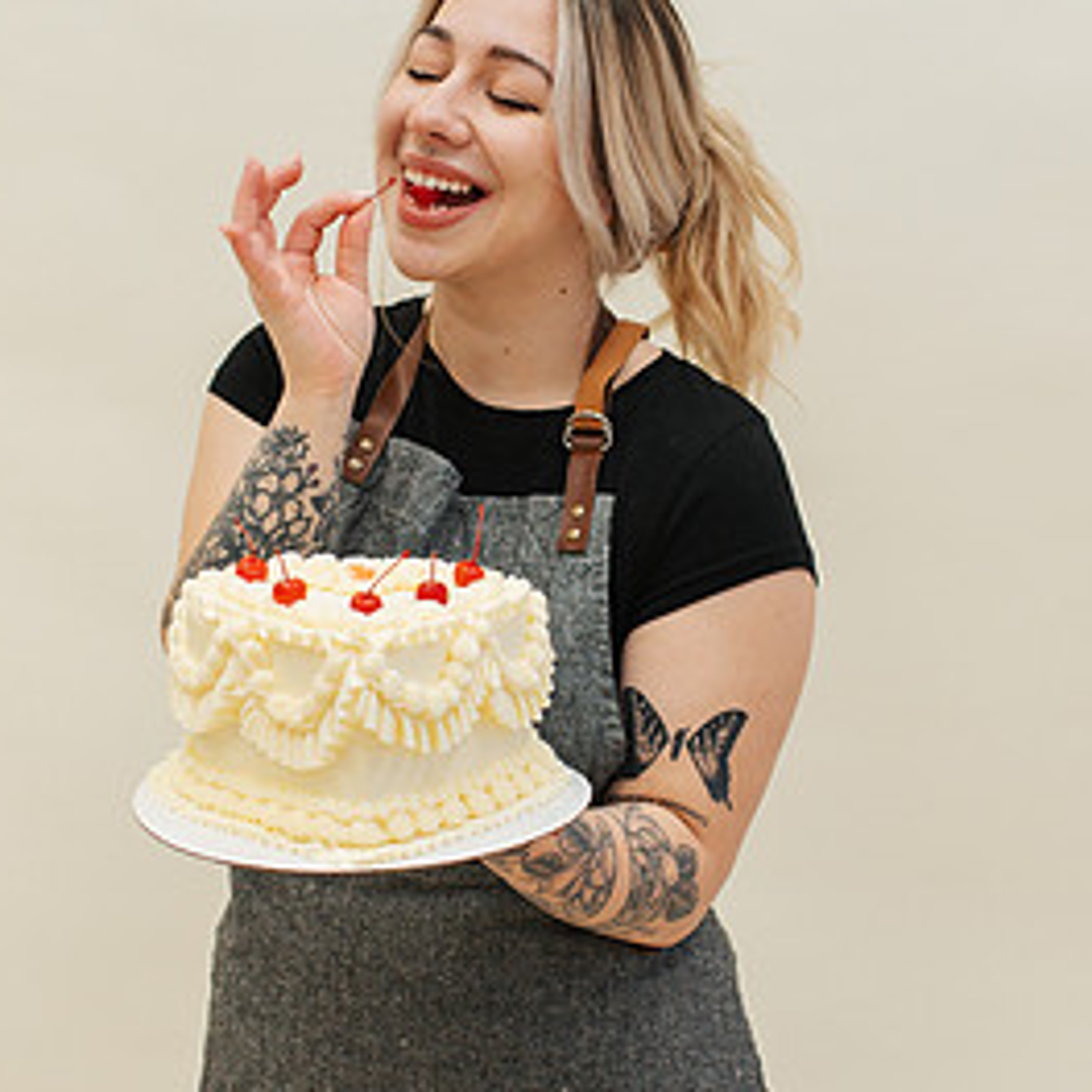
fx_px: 2712
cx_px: 494
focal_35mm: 76
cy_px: 534
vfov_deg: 22.8
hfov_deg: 22.8
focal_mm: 35
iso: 640
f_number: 3.2
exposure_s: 1/160
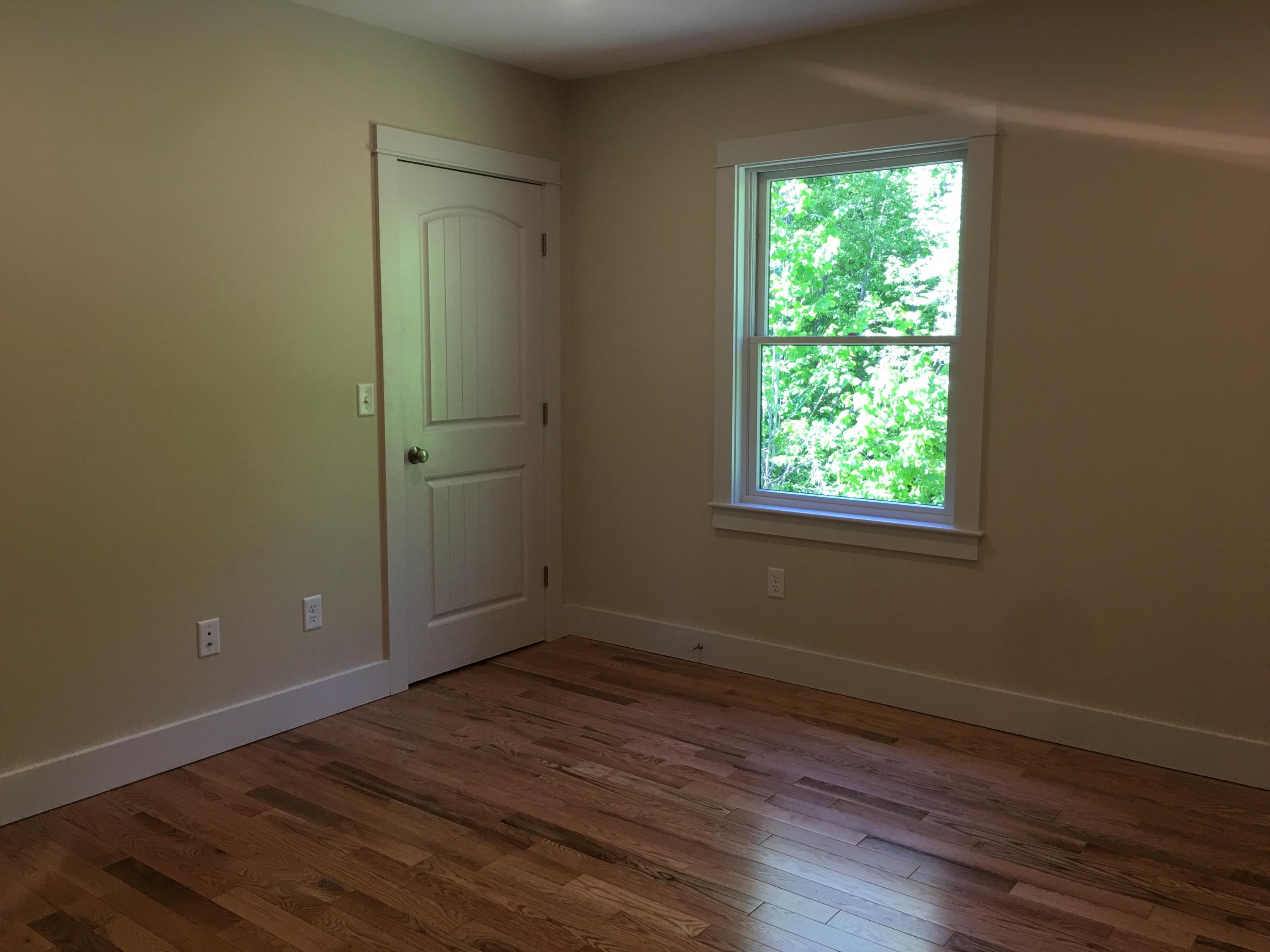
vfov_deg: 48.2
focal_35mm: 29
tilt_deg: -6.2
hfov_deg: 61.7
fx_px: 1064
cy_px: 476
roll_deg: -0.2
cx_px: 635
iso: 25
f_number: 2.2
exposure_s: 1/30
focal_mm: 4.15
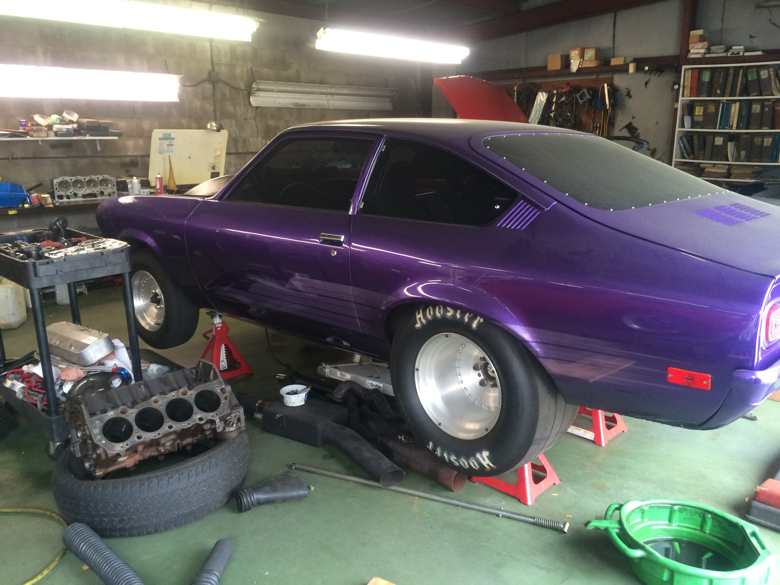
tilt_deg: -14.2
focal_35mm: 29
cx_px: 390
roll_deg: +1.4
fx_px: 653
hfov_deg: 61.7
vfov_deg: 48.2
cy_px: 292
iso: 100
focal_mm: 4.15
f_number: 2.2
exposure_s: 1/30
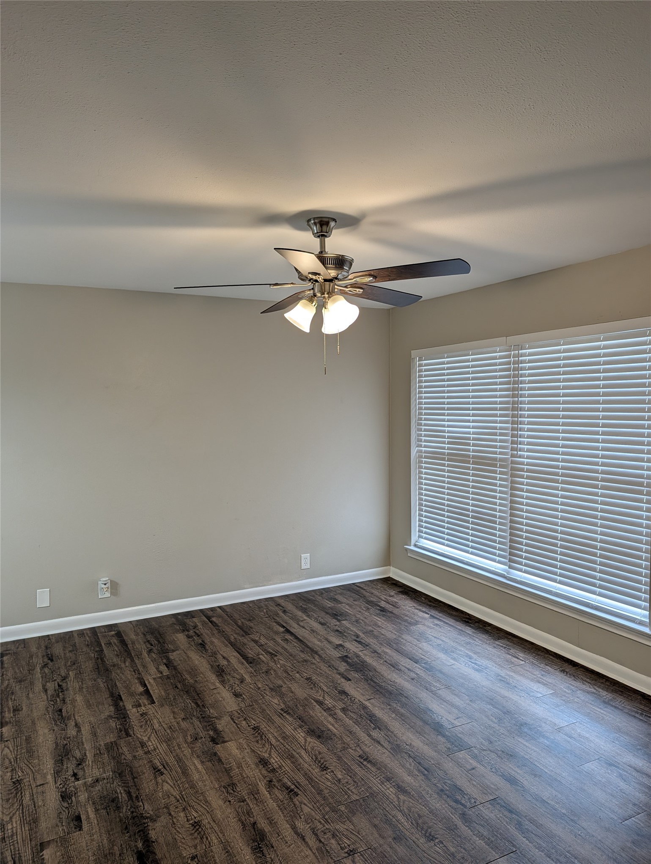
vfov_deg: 71.5
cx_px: 326
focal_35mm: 24
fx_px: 600
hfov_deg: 57.0
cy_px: 432
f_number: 1.68
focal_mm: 6.9
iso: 76
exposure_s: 1/120
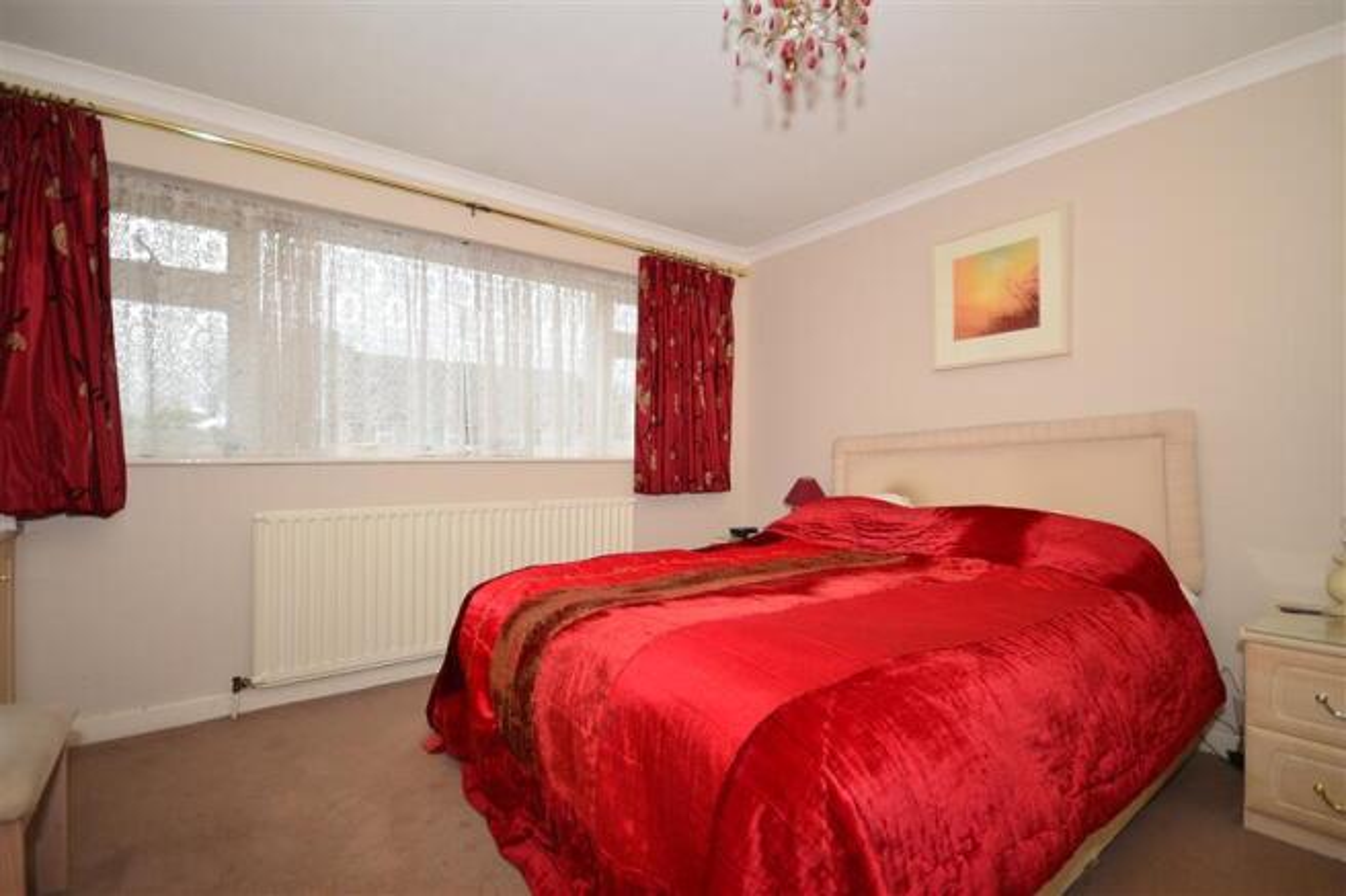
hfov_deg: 95.0
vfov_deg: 72.0
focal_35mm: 16
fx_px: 617
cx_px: 673
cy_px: 448
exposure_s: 1/40
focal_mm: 11
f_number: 5
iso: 200
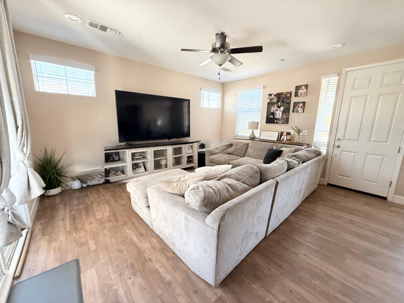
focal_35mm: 14
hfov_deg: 102.1
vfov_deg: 85.7
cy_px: 152
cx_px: 202
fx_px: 163
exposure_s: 1/98
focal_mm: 2.22
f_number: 2.2
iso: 400
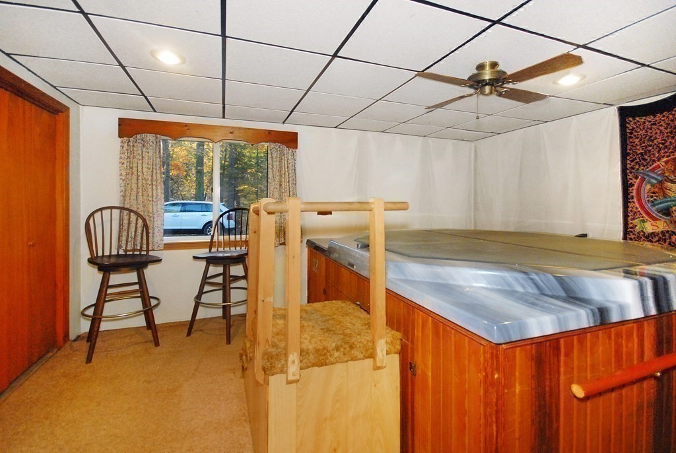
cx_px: 338
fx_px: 282
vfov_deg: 77.5
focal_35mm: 15
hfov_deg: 100.3
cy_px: 226
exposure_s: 1/50
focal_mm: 10
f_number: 4.5
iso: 800
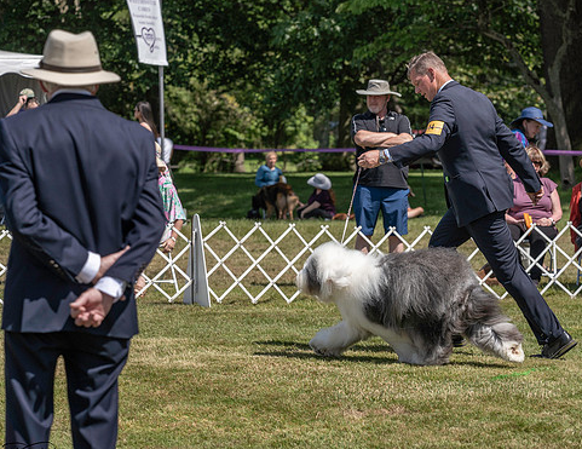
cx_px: 345
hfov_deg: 13.5
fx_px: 2463
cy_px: 218
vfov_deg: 10.4
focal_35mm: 145
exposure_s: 1/1000
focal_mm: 109
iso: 100
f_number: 5.6
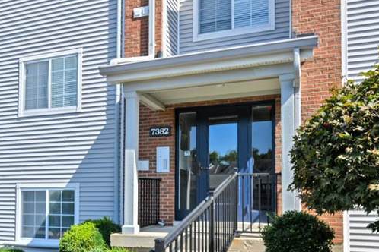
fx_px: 379
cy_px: 187
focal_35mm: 36
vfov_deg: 36.1
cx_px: 161
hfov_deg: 52.9
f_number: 6.3
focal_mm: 14
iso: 100
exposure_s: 1/320
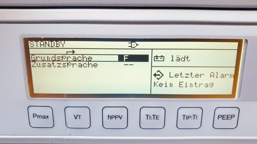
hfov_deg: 66.1
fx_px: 198
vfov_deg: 40.1
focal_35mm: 29
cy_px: 65
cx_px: 127
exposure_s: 1/50
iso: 200
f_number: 2.4
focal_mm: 4.3
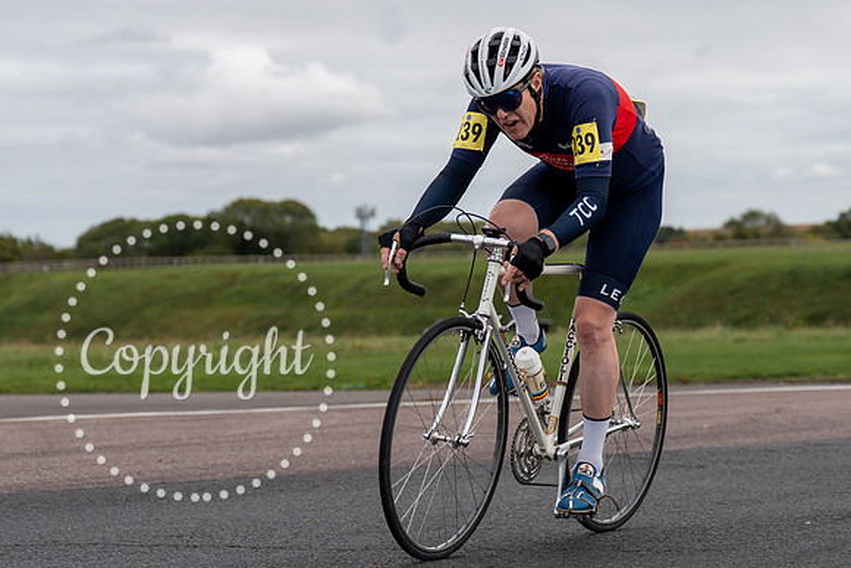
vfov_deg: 11.5
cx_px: 496
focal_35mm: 120
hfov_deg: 17.1
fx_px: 2826
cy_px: 263
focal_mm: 70
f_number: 3.5
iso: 125
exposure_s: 1/1000
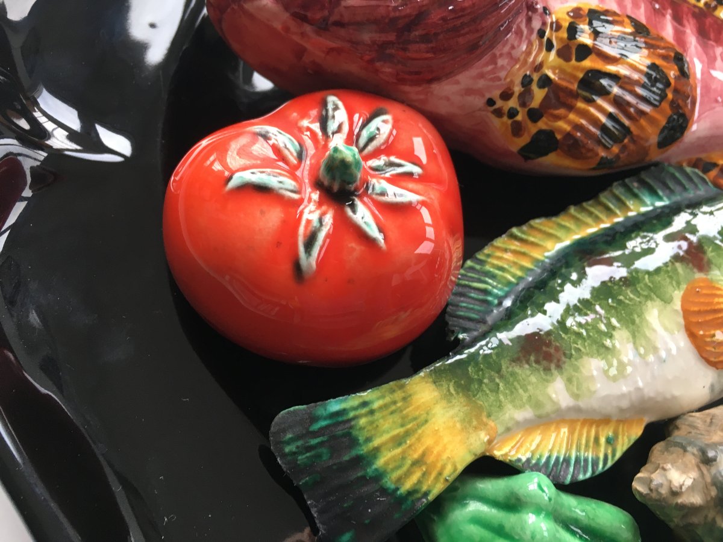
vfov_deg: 48.2
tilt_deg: -68.3
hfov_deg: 61.7
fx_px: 606
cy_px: 271
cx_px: 362
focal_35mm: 29
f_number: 2.2
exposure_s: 1/33
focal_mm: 4.15
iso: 40
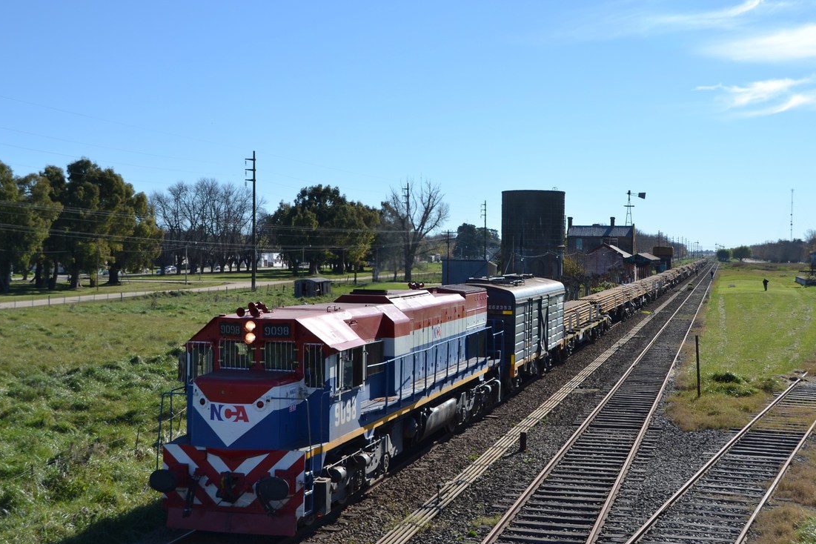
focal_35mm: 51
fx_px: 1146
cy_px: 281
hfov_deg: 39.1
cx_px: 465
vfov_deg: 26.7
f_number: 7.1
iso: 100
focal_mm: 29
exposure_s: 1/400
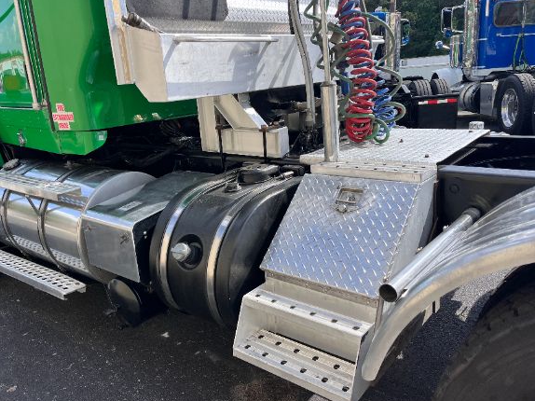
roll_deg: +5.8
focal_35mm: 29
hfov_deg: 61.6
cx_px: 253
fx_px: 448
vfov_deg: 48.2
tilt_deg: -15.8
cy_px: 203
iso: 50
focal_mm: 5.1
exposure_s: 1/2062
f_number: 1.6
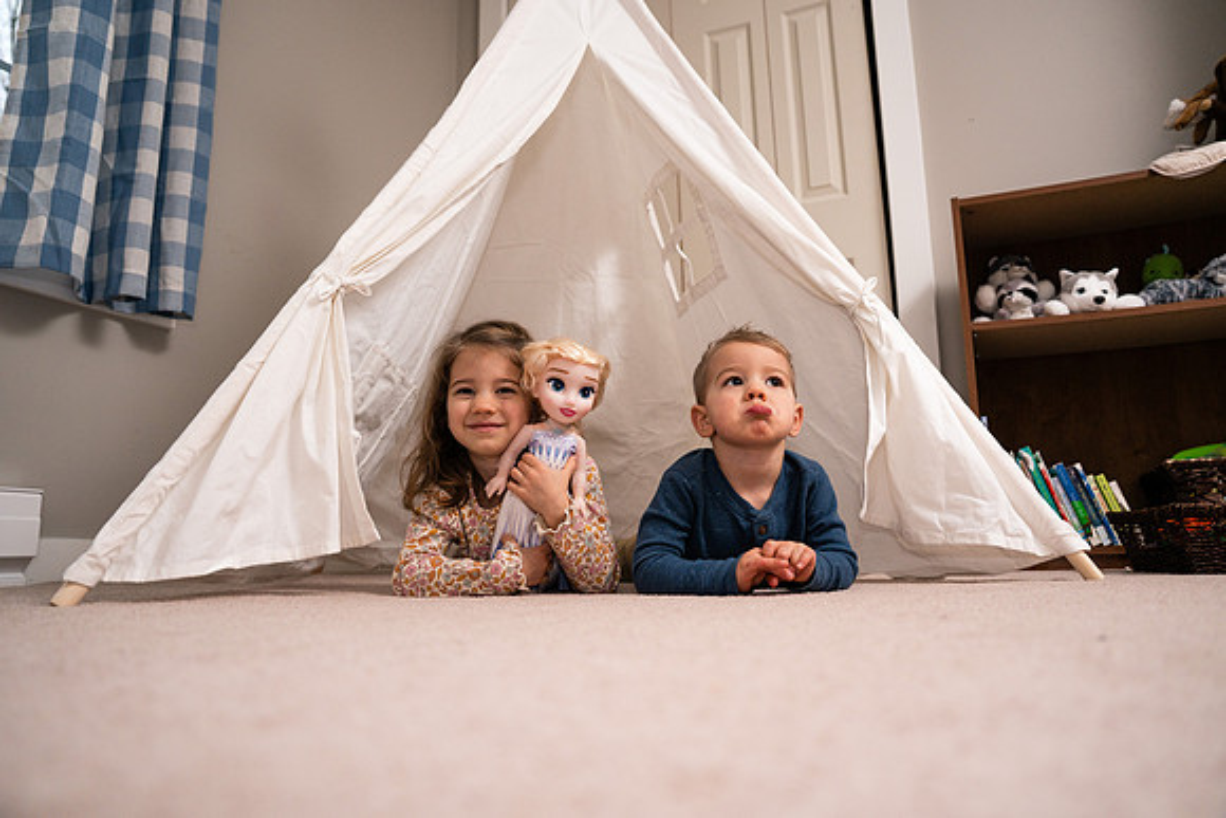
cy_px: 409
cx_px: 613
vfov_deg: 53.2
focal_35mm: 24
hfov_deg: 73.7
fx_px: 817
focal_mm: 24
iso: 320
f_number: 2.8
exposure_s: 1/250
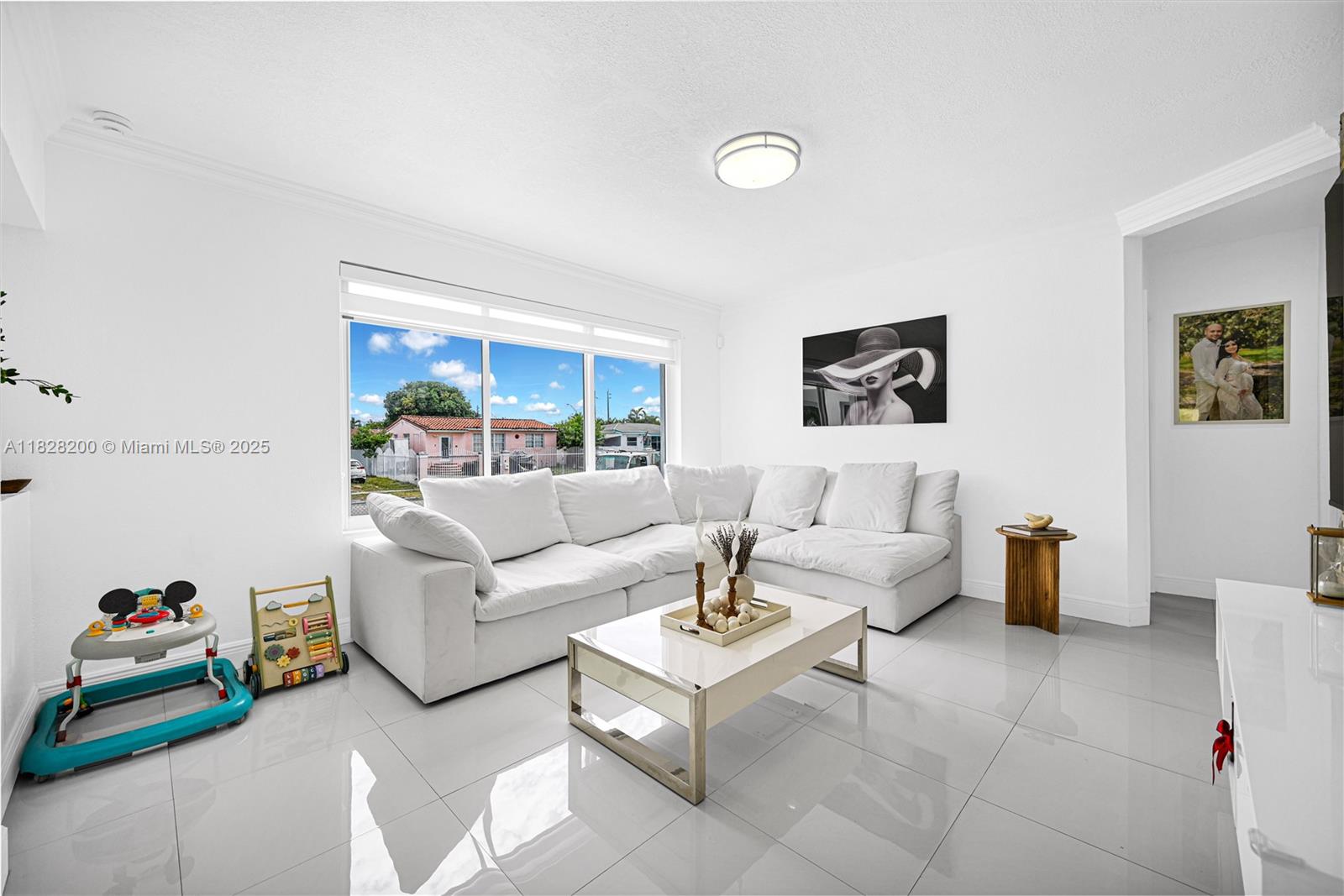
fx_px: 523
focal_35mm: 14
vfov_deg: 81.2
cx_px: 672
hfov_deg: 104.2
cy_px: 448
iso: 100
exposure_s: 1/60
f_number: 4
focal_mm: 14
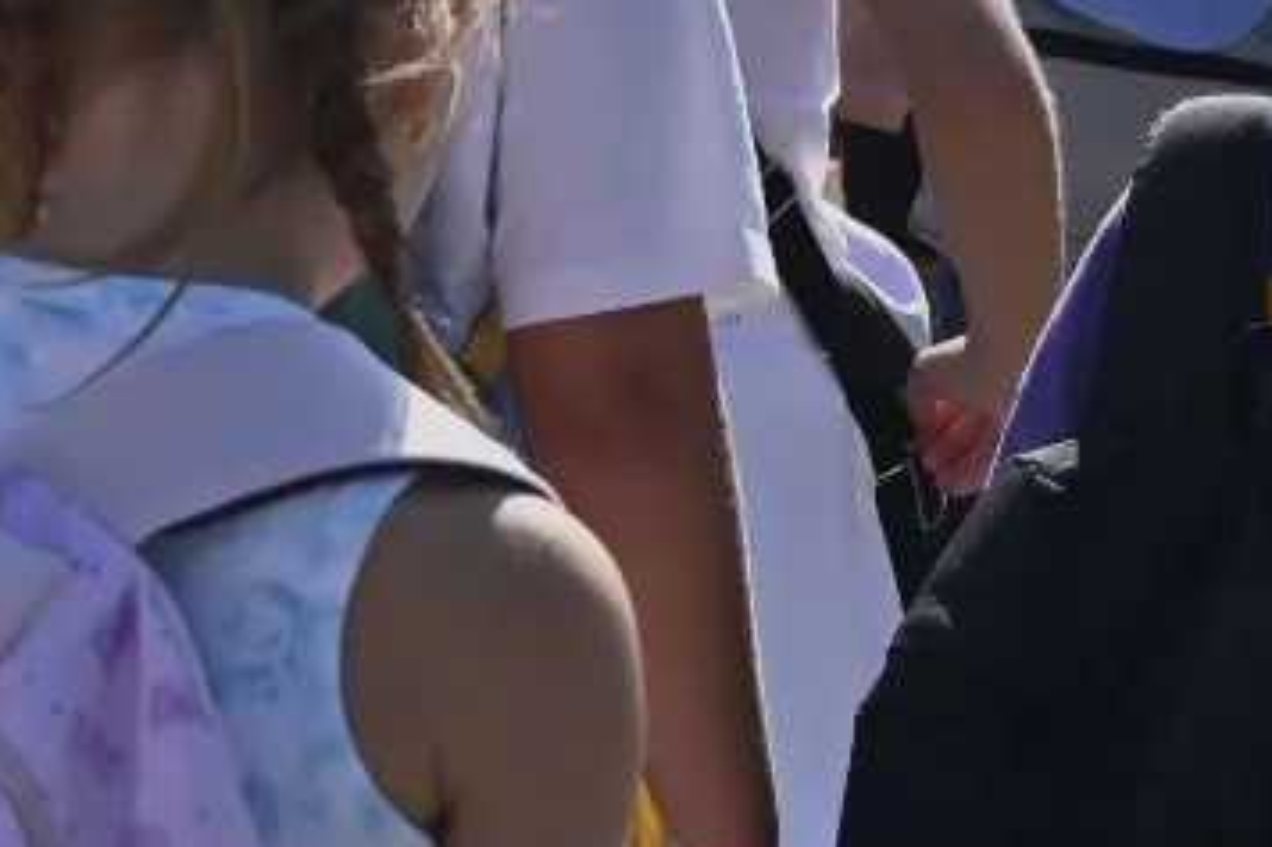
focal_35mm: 232
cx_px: -86
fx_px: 8193
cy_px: -615
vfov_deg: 5.8
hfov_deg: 8.8
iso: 560
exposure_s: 1/2000
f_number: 6.3
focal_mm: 51
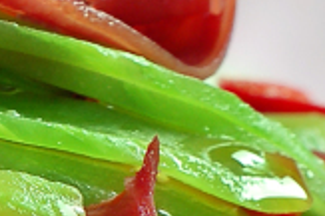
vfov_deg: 2.9
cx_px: -120
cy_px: 303
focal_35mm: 472
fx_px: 4253
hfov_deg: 4.4
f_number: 6.3
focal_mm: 50
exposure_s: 1/250
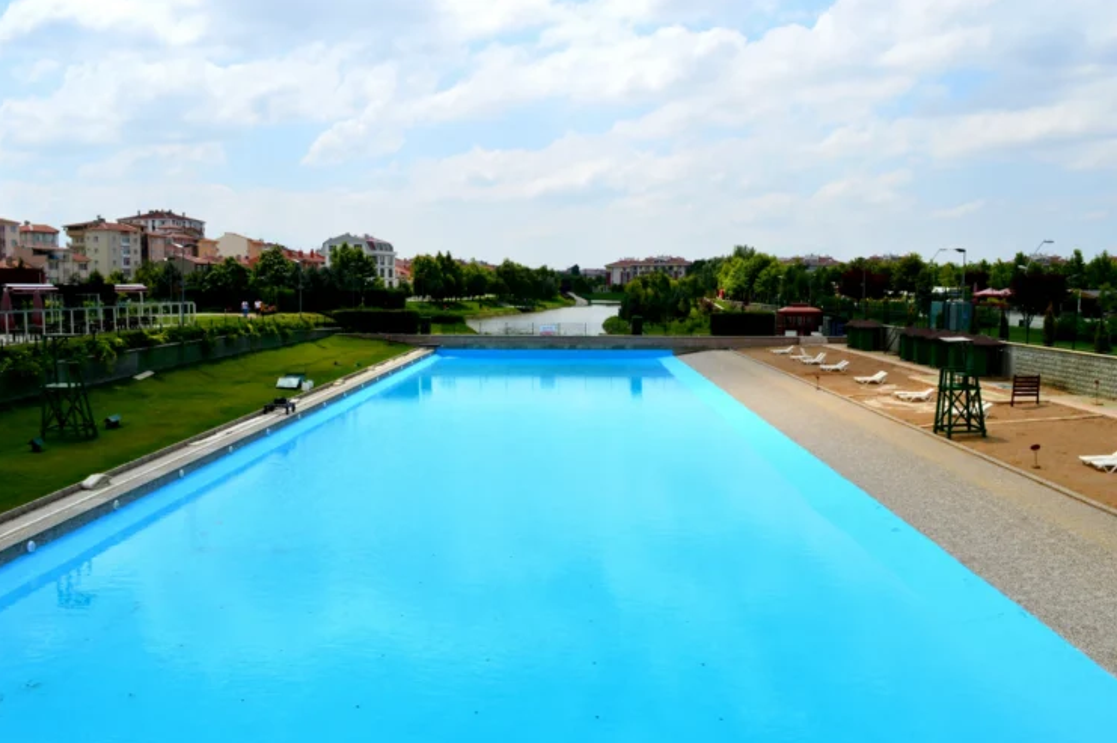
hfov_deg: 65.5
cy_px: 382
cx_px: 540
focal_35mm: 28
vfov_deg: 46.3
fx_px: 868
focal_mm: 18
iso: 250
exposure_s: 1/500
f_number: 11
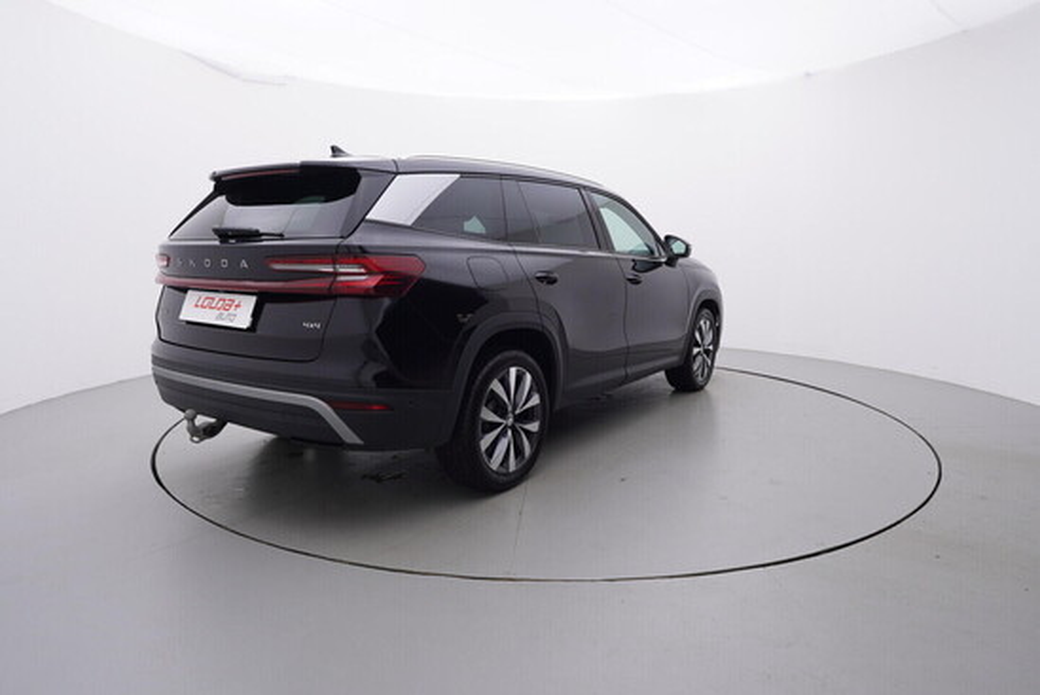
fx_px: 650
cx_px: 520
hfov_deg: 77.3
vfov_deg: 56.2
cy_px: 348
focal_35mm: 22
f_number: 5
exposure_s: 1/80
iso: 200
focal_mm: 15
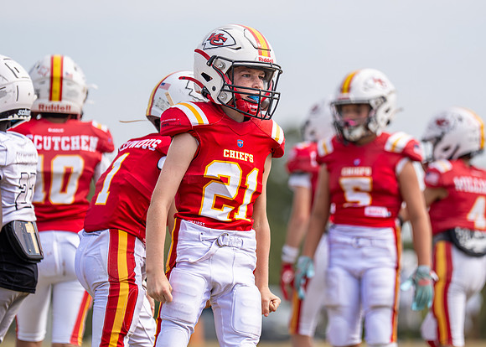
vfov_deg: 4.3
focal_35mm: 332
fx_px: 4577
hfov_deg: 6.1
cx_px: 272
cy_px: 152
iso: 160
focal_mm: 200
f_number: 2.8
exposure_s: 1/3200
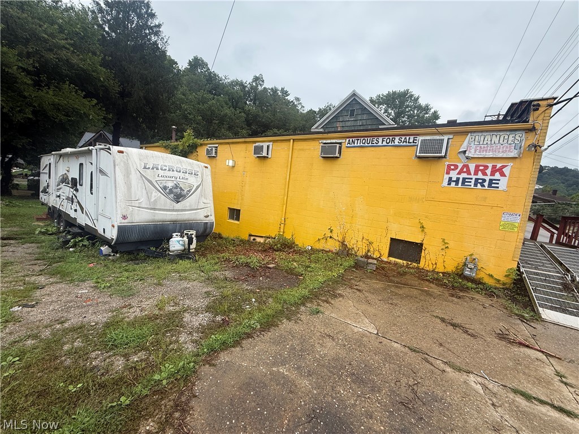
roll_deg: -6.3
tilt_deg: -5.3
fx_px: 234
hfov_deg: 102.1
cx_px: 290
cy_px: 217
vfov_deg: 85.7
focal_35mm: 14
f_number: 2.2
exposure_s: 1/1145
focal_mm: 2.22
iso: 50
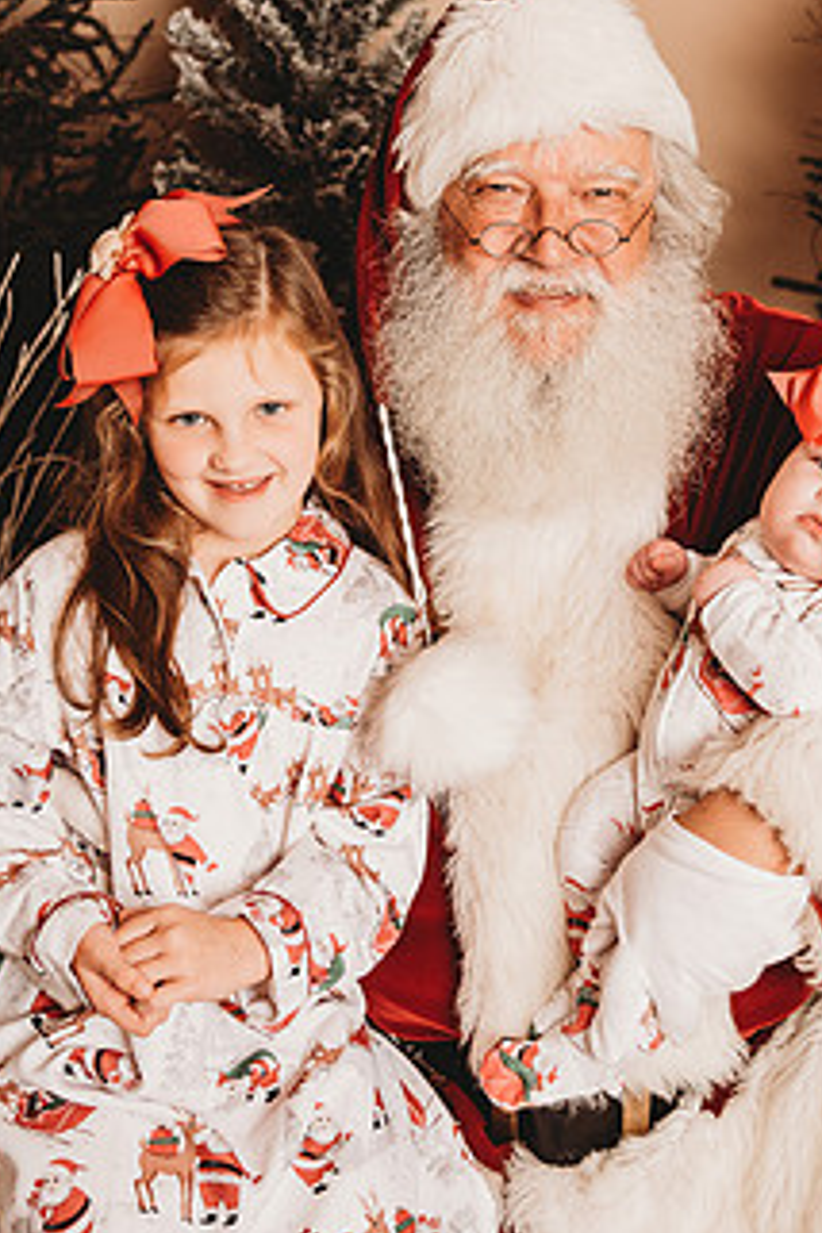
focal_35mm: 56
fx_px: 1918
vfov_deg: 35.4
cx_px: 499
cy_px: 446
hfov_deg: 24.1
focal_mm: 40
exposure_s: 1/160
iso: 100
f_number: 4
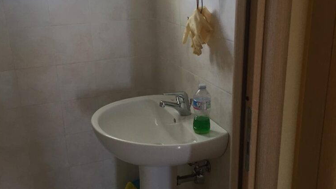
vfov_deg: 27.7
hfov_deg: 47.4
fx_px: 383
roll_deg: +3.2
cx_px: 166
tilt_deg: -19.1
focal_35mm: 43
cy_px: 112
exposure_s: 1/33
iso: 80
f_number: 2.2
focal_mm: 4.15
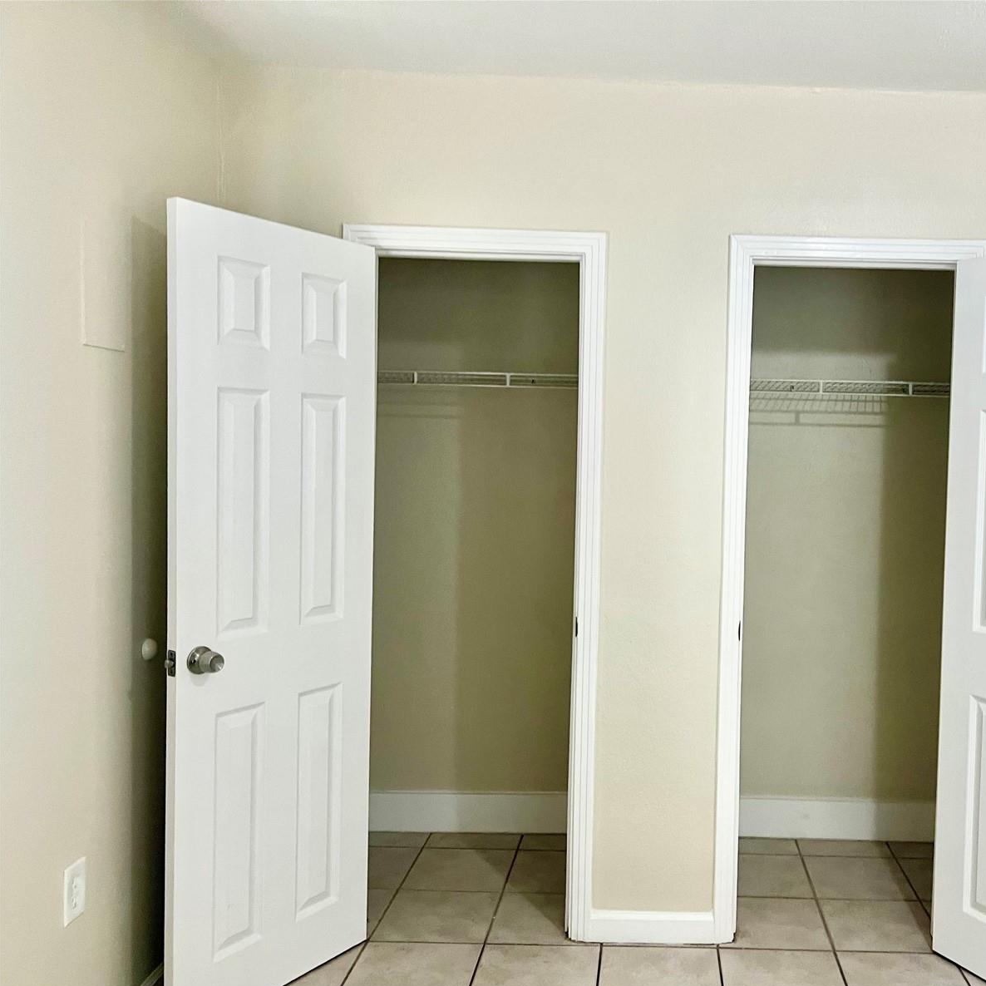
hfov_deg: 51.5
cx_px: 663
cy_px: 498
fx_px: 999
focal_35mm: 31
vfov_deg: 52.5
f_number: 1.5
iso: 200
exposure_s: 1/60
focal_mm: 5.7
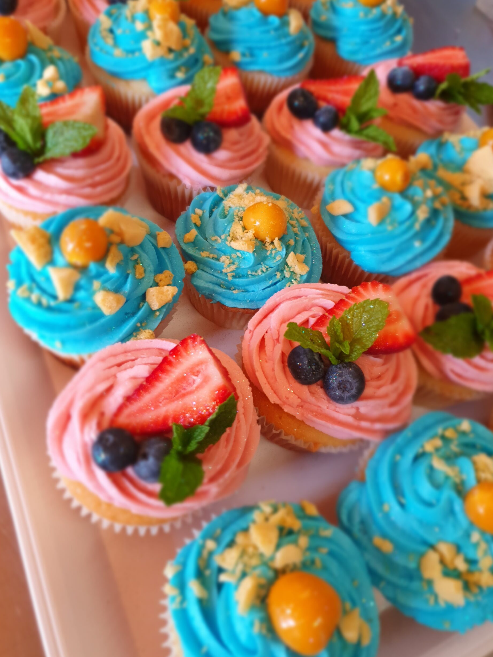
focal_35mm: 27
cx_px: 248
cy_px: 319
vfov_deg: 65.3
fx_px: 513
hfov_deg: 51.4
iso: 100
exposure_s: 1/50
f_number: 1.5
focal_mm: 4.32
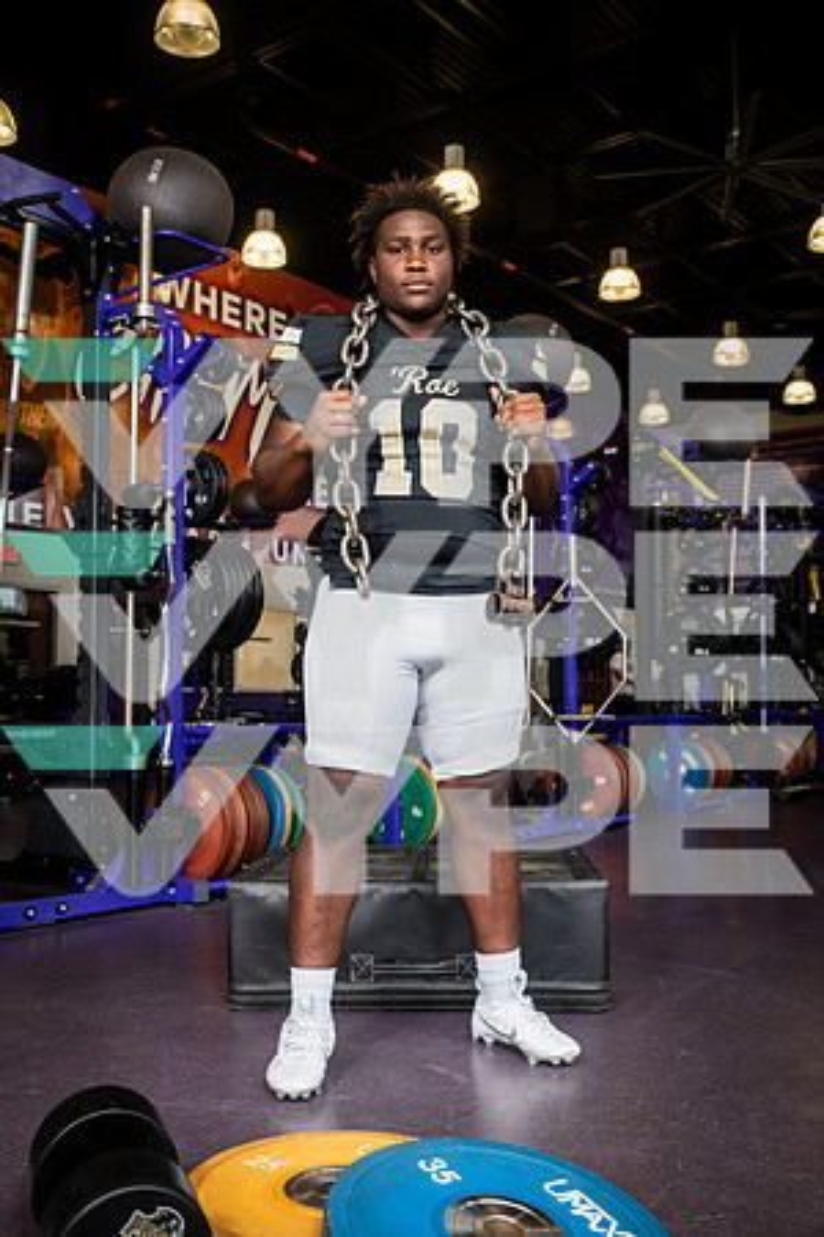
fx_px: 1202
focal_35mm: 35
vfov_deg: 54.4
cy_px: 618
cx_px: 412
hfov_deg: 37.9
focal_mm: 35
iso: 500
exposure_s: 1/250
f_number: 5.6
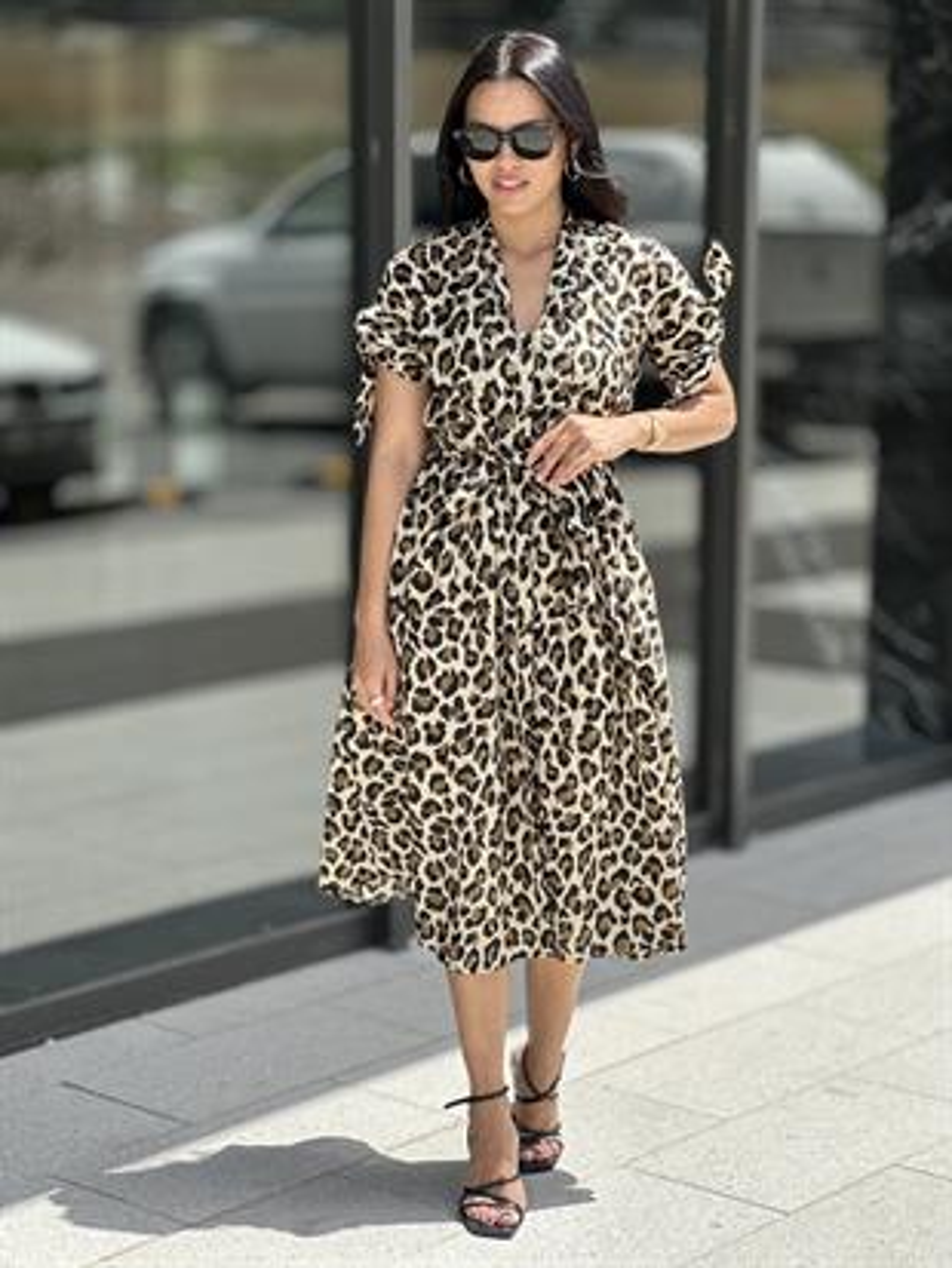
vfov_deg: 25.3
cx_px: 476
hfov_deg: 19.1
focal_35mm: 77
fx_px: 2822
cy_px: 634
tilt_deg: -8.6
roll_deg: -1.3
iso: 32
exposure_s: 1/262
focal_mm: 9
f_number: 2.8
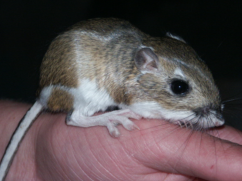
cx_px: 128
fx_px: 1481
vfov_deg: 7.0
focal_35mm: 212
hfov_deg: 9.3
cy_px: 83
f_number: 4.5
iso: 200
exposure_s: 1/180
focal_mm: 49.05
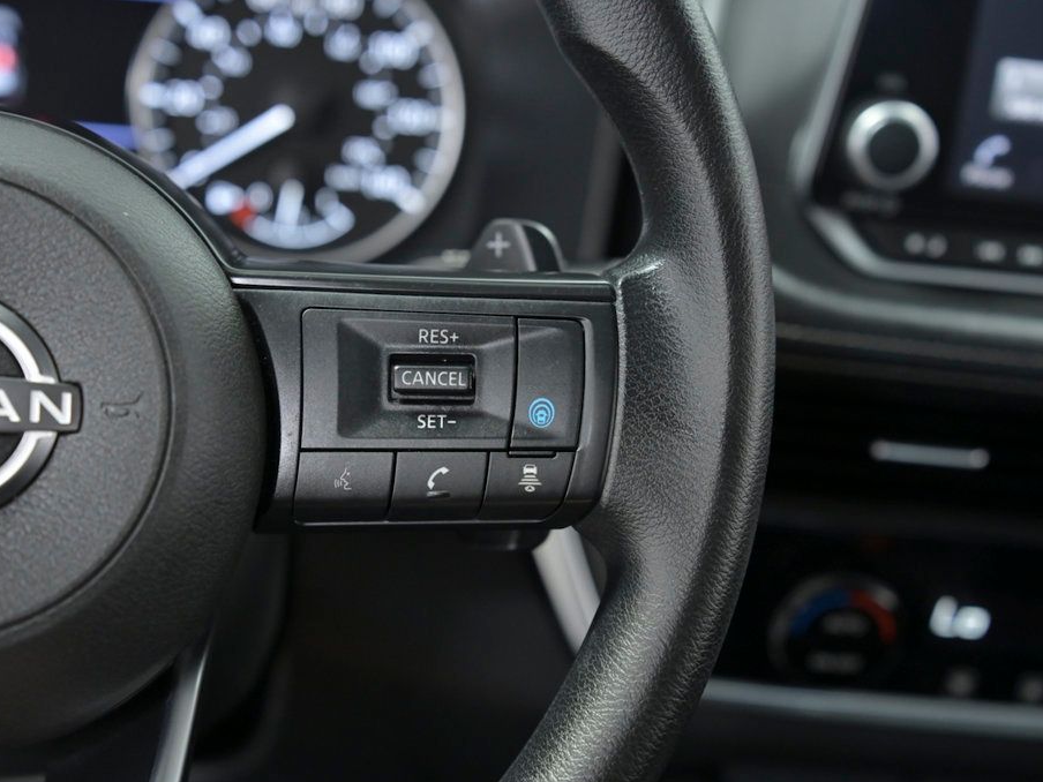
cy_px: 393
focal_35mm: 73
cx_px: 472
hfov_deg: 26.7
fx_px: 2200
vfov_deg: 20.2
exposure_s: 1/160
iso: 2000
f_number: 4
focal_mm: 67
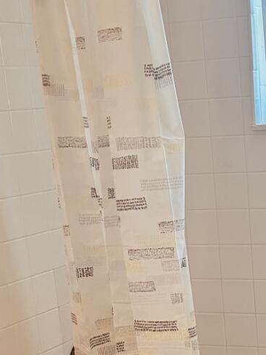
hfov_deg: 15.0
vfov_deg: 19.6
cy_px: 361
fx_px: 994
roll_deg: +2.7
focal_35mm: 97
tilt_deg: -13.0
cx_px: 264
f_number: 1.78
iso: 100
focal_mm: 6.86
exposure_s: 1/120
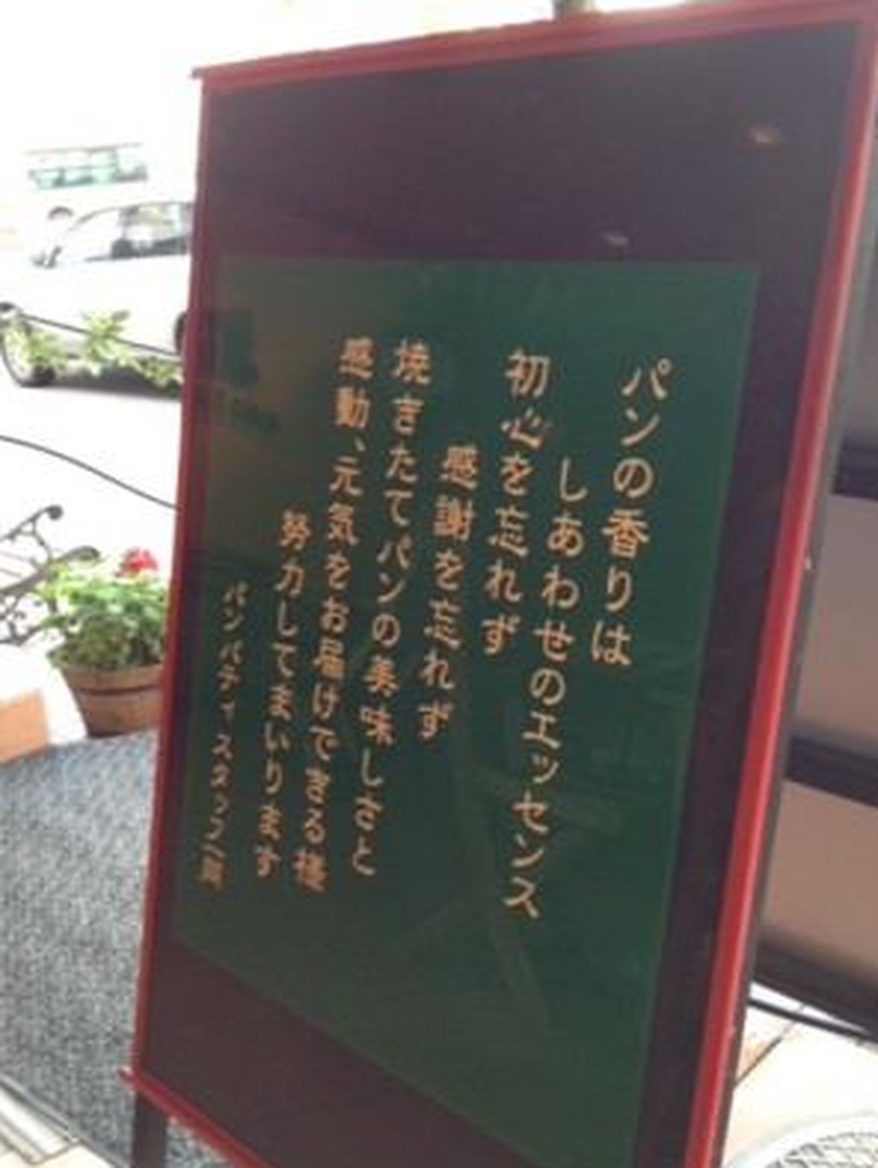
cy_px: 620
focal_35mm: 40
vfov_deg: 46.7
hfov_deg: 36.0
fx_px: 1351
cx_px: 475
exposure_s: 1/24
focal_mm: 4.28
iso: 50
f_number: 2.4
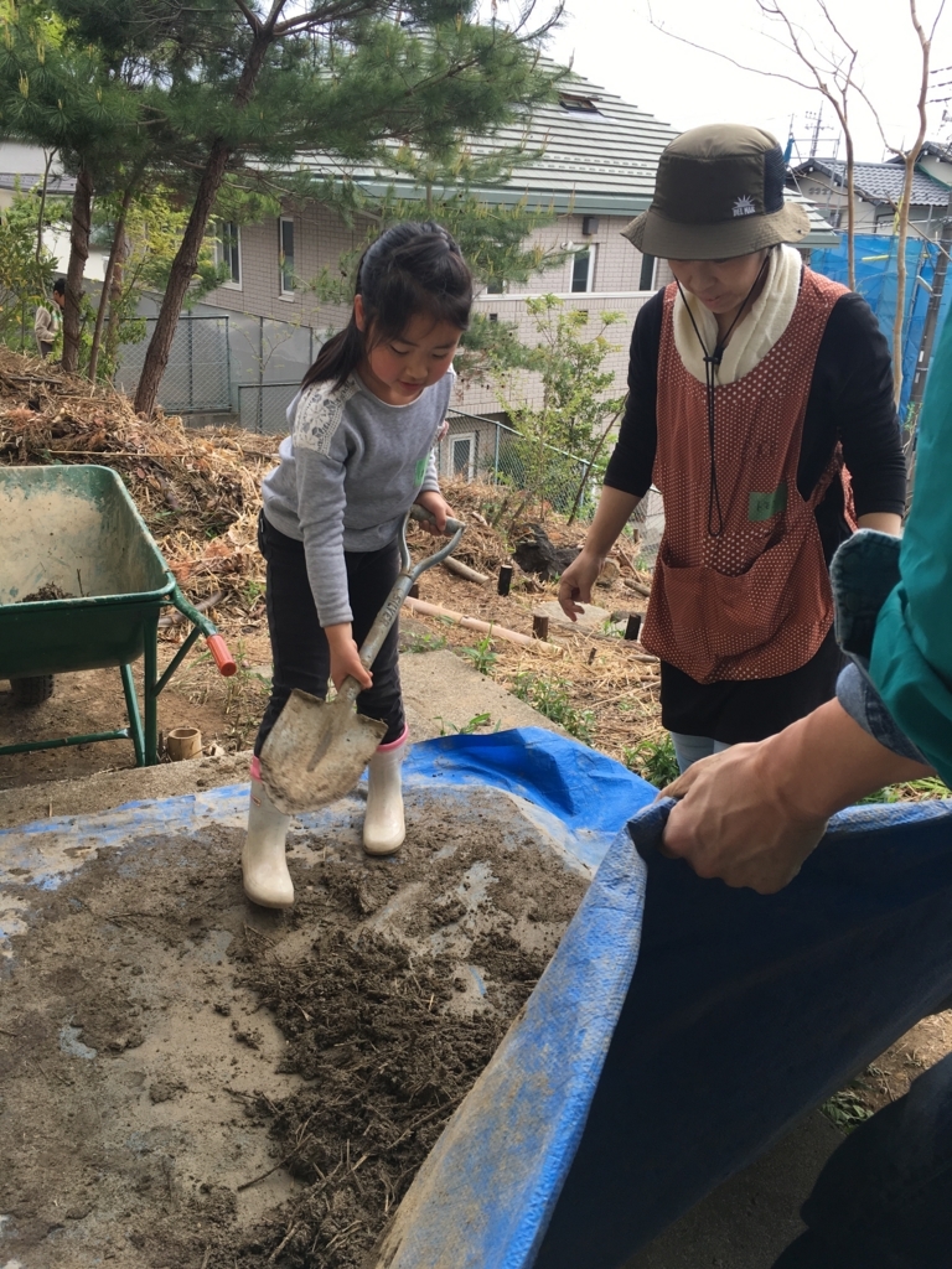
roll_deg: -2.7
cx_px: 476
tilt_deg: -21.6
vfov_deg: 61.7
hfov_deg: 48.2
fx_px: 1063
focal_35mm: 29
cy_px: 634
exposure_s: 1/289
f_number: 2.2
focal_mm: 4.15
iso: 25
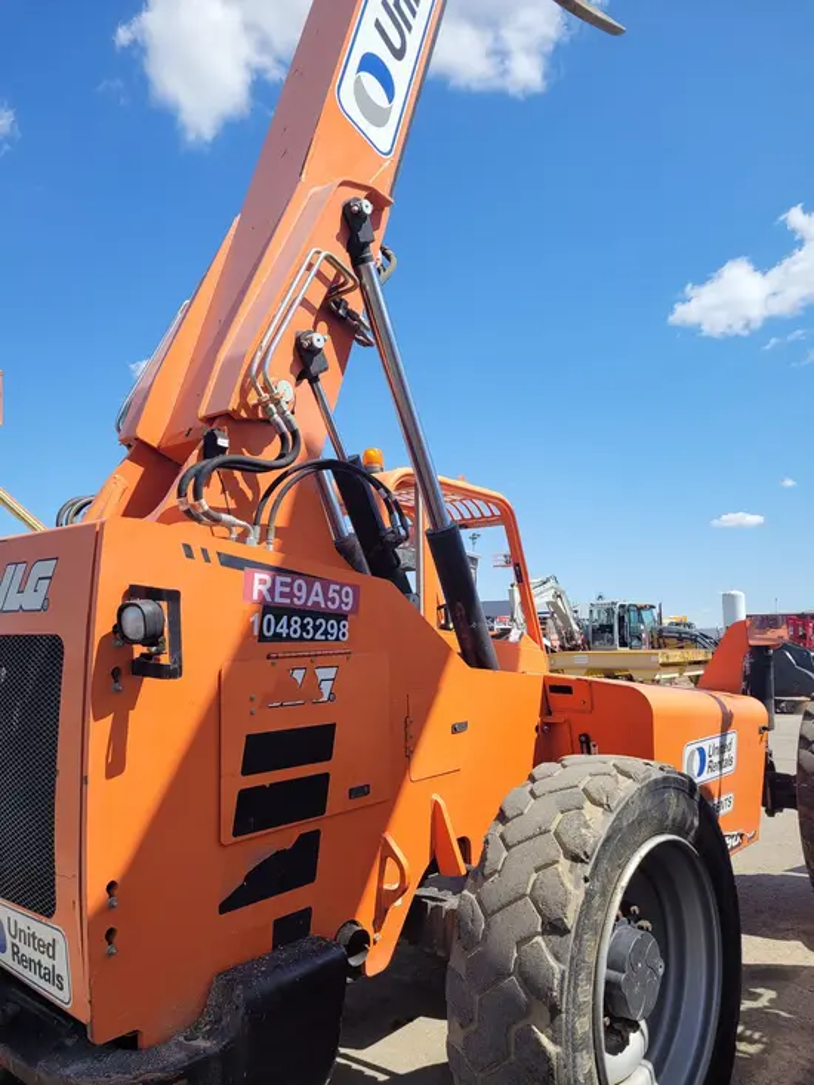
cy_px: 542
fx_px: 815
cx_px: 407
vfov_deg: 67.3
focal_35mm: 26
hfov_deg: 53.1
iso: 40
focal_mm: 5.4
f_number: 1.8
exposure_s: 1/2228
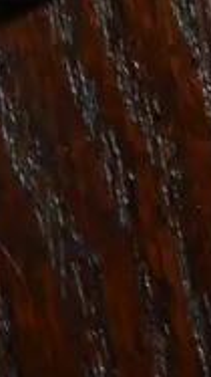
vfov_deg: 6.7
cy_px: -391
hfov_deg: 3.6
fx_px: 3098
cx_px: -762
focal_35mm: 311
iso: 500
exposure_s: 1/60
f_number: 5.3
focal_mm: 26
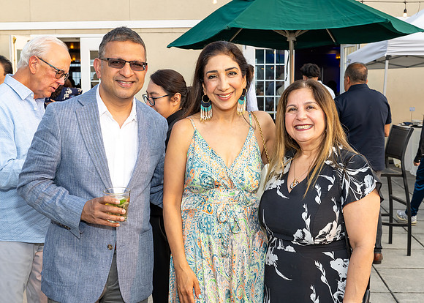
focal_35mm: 48
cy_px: 128
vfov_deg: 29.2
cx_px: 200
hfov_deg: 40.1
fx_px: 580
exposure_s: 1/250
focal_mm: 37
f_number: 8
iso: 640
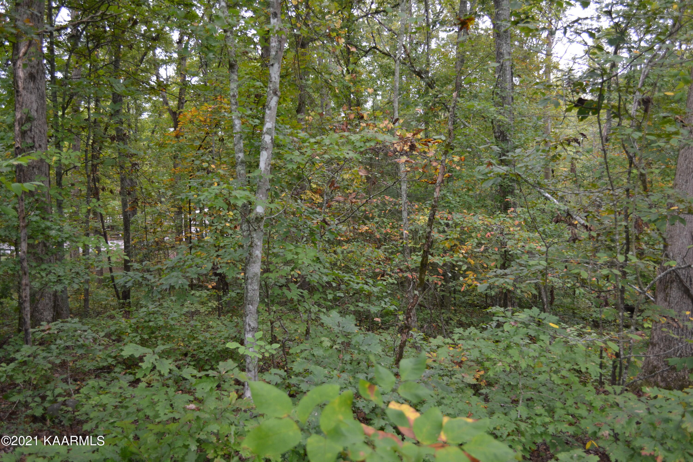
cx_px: 346
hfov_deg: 53.1
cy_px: 231
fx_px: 693
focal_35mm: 36
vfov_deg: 36.9
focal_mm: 24
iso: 400
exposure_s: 1/80
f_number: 4.5
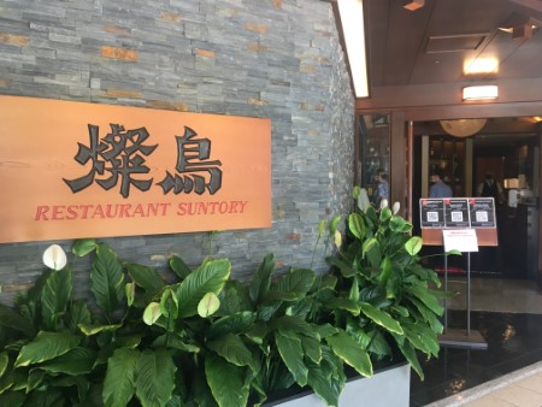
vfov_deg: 48.3
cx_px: 271
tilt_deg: -2.9
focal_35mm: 29
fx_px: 454
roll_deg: -0.7
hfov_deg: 61.6
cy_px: 204
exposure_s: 1/30
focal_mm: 4.15
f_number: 2.2
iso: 64
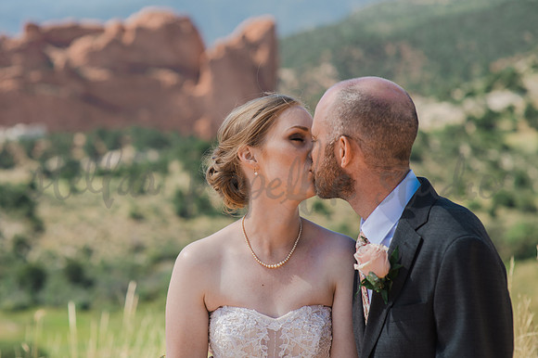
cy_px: 179
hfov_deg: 23.9
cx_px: 269
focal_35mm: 85
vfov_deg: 16.1
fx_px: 1270
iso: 100
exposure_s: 1/500
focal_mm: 85
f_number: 3.5
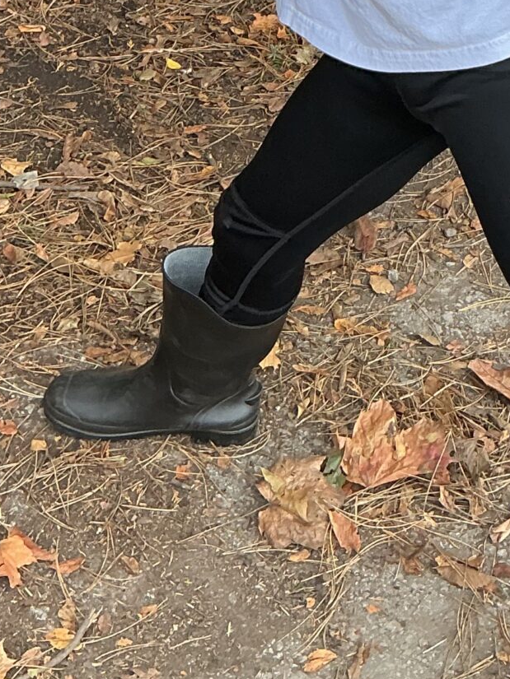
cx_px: 383
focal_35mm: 90
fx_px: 1768
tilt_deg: -21.2
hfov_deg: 16.3
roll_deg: -3.0
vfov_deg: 19.8
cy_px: -234
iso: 32
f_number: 1.8
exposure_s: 1/100
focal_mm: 3
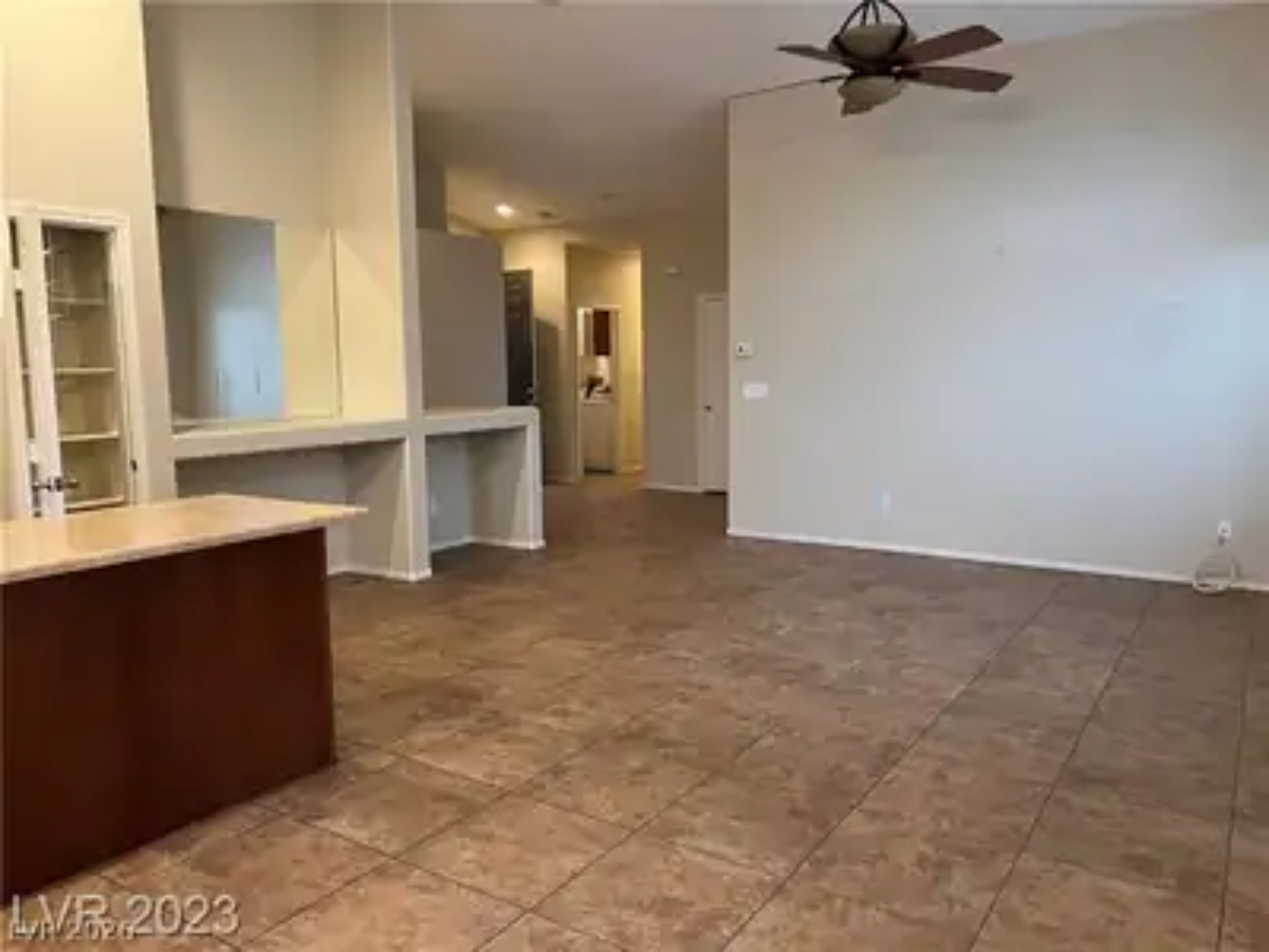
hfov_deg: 67.3
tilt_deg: -6.8
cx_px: 634
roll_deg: +1.2
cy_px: 476
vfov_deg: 53.1
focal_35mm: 26
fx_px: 953
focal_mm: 5.7
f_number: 1.5
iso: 250
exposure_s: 1/60
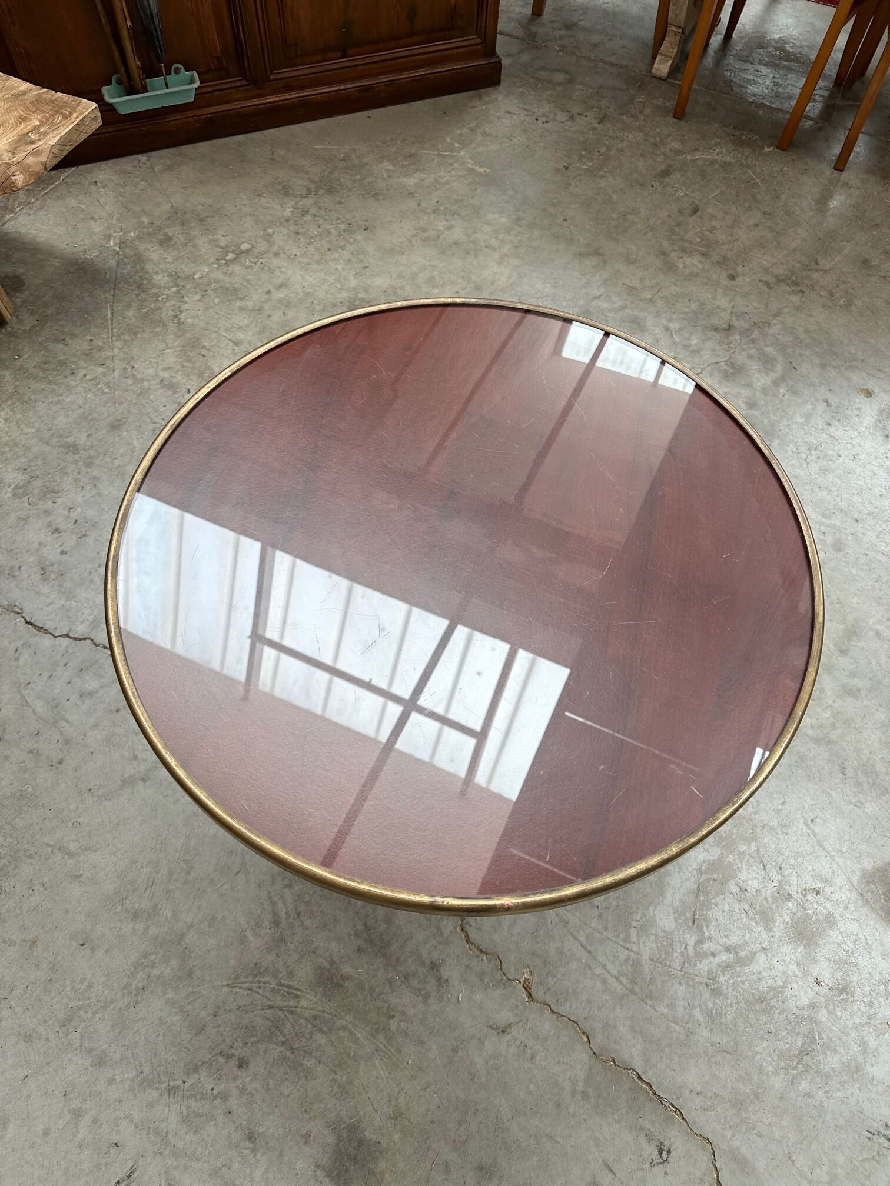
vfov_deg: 71.6
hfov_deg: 56.8
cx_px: 445
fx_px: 823
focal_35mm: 24
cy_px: 593
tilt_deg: -61.6
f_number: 1.78
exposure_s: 1/121
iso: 100
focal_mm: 6.86
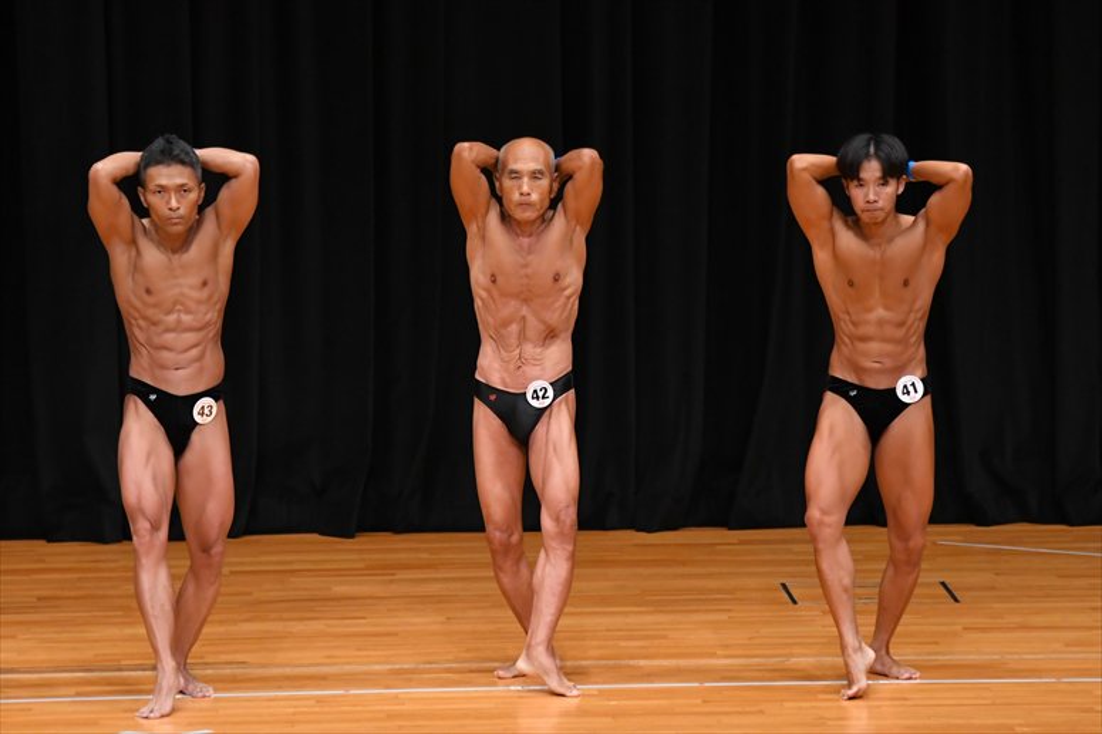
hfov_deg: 7.6
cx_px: 551
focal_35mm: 270
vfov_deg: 5.1
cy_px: 367
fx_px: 8261
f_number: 5.6
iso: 3200
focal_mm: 180
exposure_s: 1/400
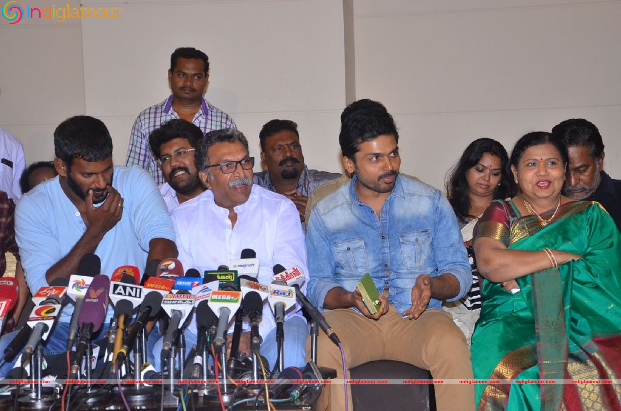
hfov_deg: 26.0
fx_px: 1343
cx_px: 310
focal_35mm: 78
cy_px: 206
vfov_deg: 17.4
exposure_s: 1/200
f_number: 6.3
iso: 1100
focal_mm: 52
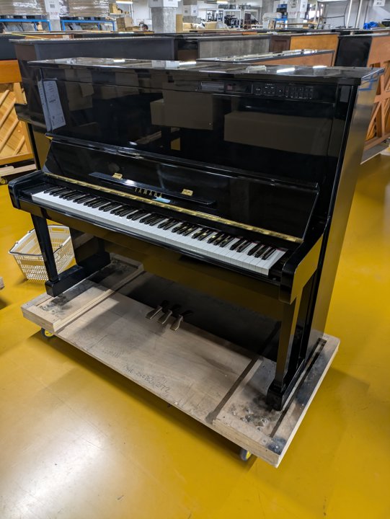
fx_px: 375
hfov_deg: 54.9
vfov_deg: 69.4
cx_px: 195
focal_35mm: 25
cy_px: 260
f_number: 1.89
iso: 150
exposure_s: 1/24
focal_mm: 5.43
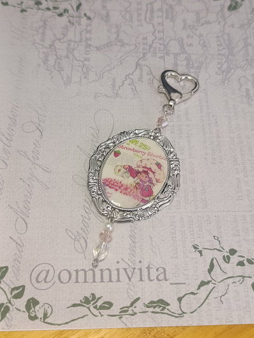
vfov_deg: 73.8
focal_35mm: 23
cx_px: 127
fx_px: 224
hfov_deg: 59.0
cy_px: 169
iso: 1000
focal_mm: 6.14
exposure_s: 1/100
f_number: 1.6
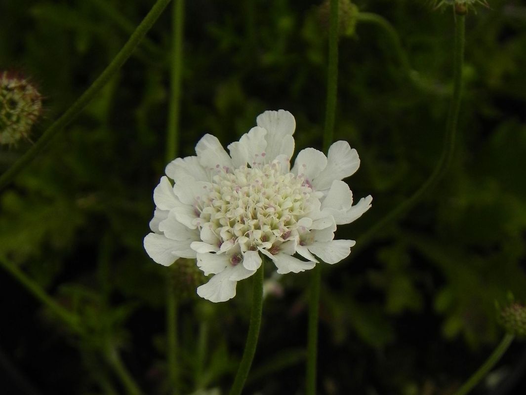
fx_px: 3755
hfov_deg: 8.0
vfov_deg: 6.0
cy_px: 198
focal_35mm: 247
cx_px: 263
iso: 160
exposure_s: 1/1000
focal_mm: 44
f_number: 5
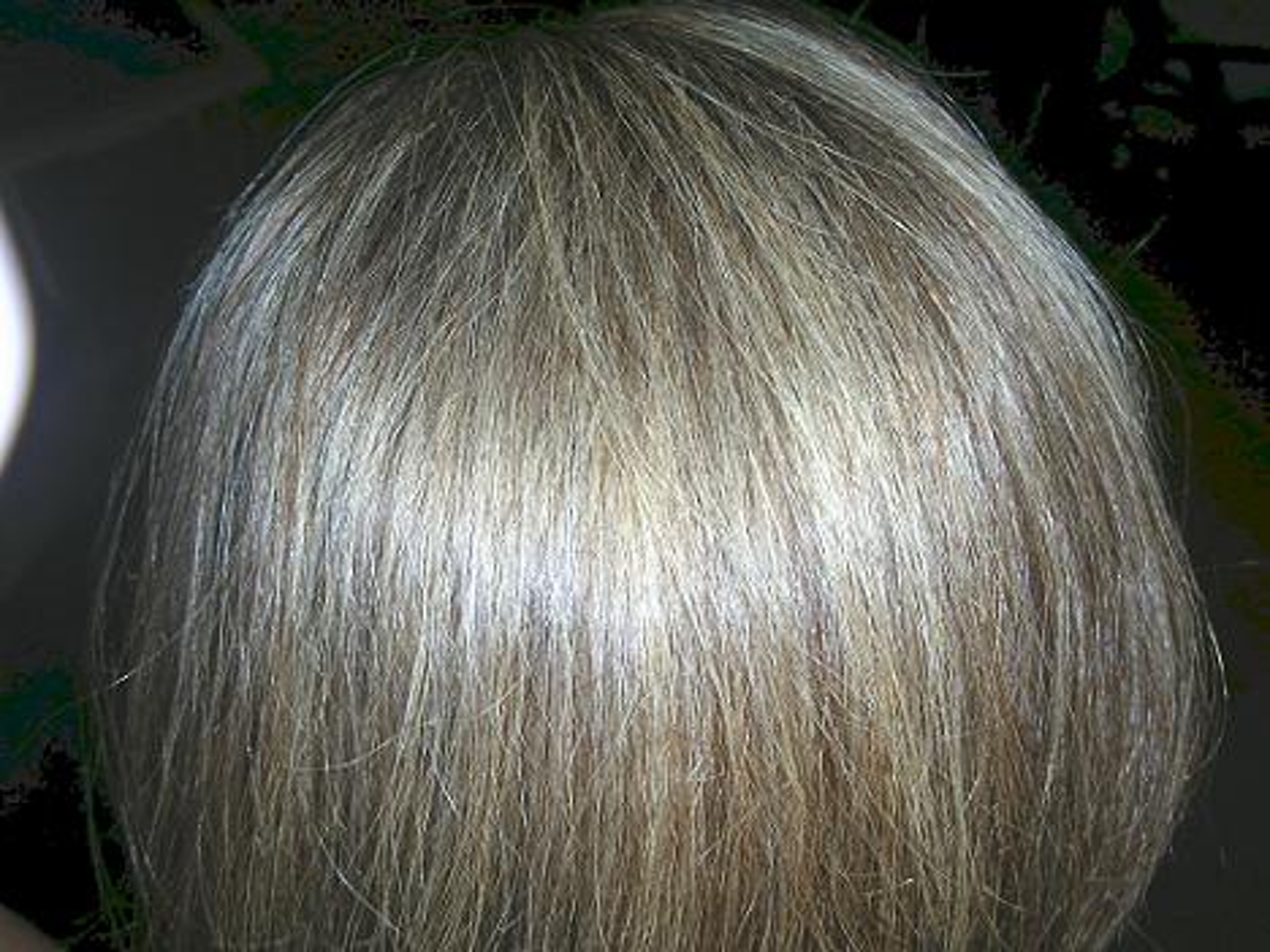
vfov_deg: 40.7
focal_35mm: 35
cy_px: 476
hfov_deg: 52.6
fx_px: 1284
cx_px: 635
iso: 50
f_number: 3
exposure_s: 1/60.1
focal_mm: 5.8
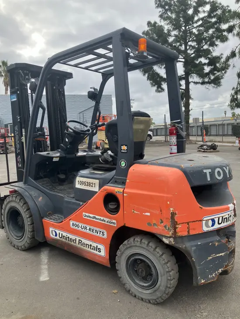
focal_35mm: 28
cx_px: 120
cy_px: 160
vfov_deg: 63.4
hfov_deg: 49.8
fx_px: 259
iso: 32
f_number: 1.8
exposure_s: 1/607
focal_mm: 3.99
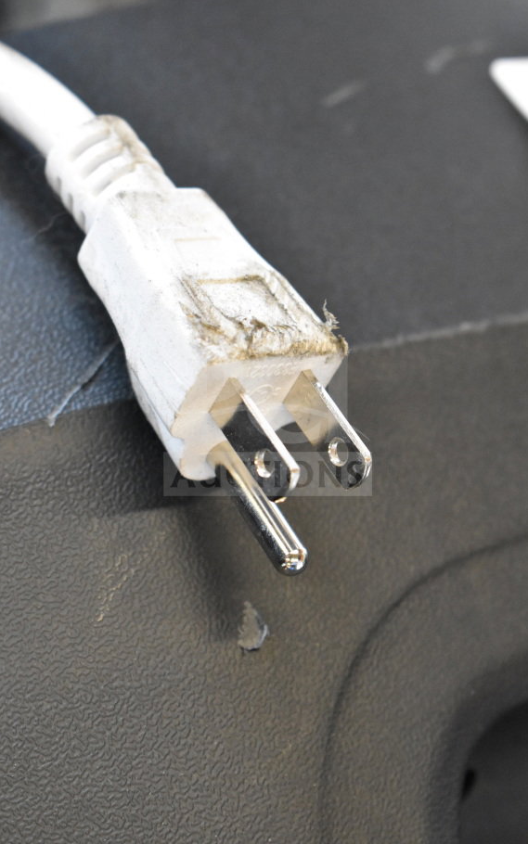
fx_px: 1945
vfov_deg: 24.5
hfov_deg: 15.5
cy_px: 422
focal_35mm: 85
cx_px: 267
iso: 5000
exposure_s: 1/100
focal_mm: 55
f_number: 5.6
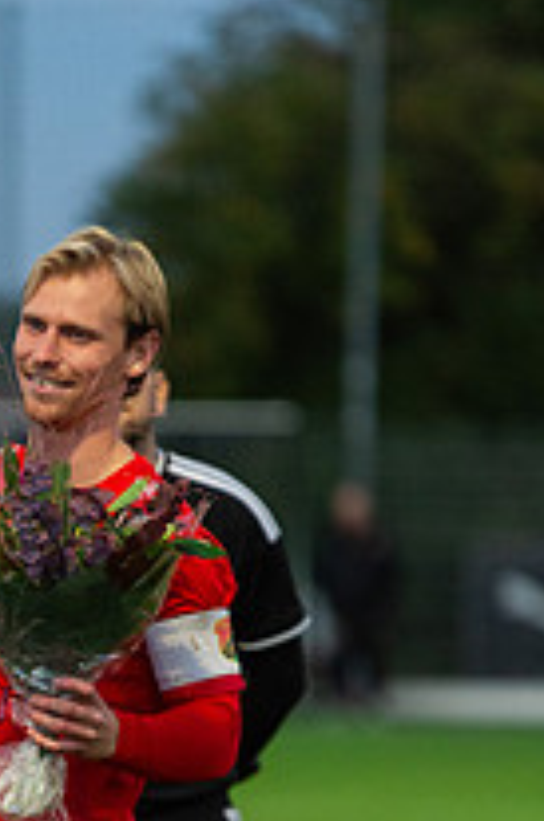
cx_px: -38
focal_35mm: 435
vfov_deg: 4.7
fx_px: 9909
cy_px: 702
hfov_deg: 3.1
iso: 4000
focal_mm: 200
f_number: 3.2
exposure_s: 1/800
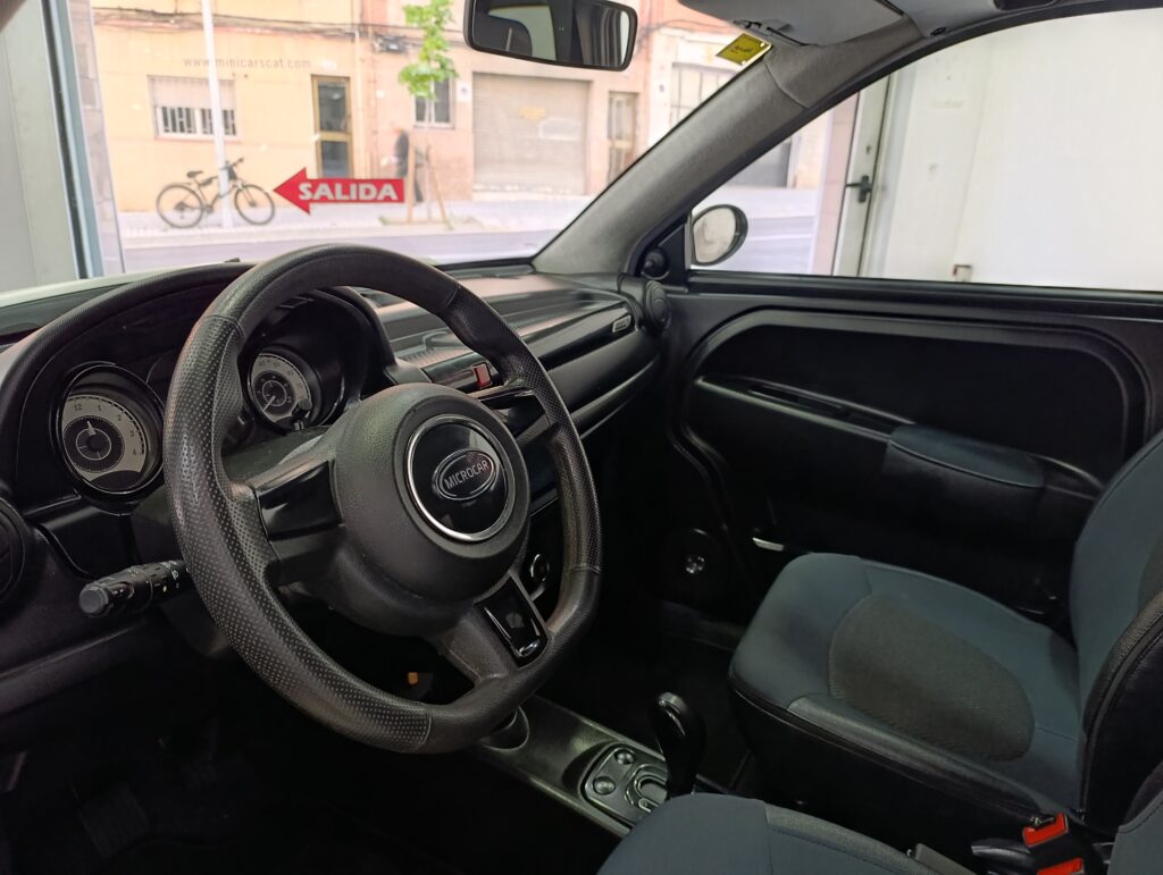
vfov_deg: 59.0
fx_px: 774
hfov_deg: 73.8
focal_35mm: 23
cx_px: 582
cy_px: 438
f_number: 1.65
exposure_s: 1/100
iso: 817
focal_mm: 6.11
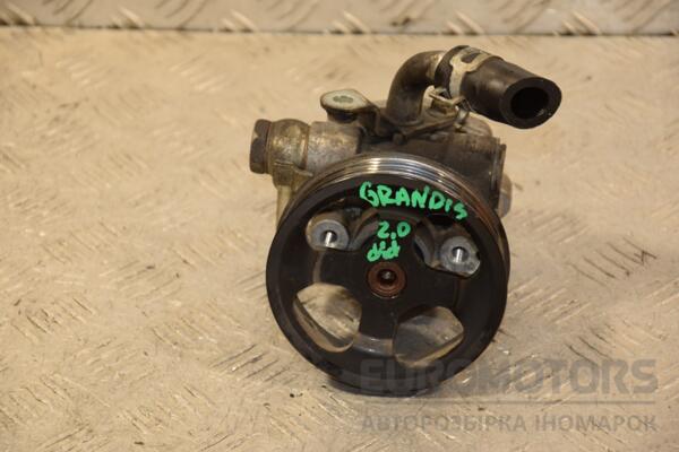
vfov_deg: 10.2
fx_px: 2546
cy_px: 226
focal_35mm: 135
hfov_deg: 15.2
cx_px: 340
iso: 800
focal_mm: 90
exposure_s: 1/100
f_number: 5.6
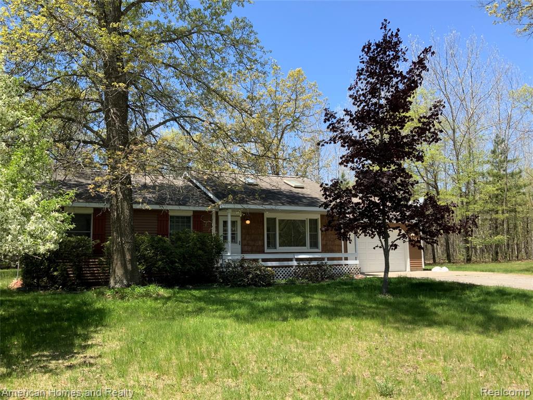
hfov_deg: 61.7
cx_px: 266
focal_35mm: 29
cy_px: 200
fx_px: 447
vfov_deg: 48.2
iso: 16
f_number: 1.8
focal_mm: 3
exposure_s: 1/829
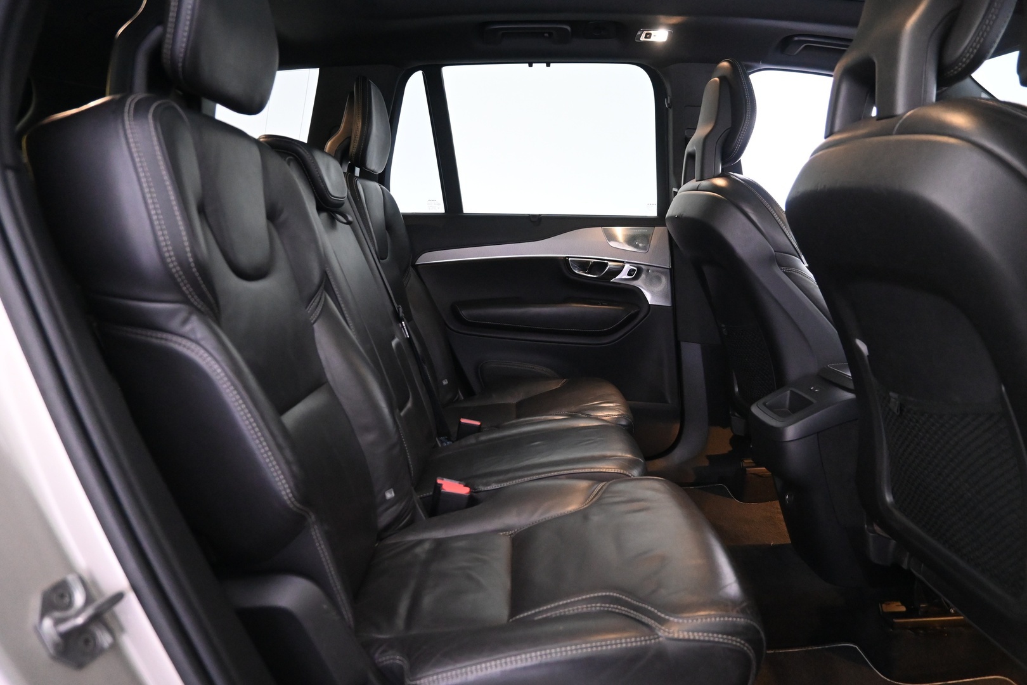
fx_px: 685
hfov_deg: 73.7
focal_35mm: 24
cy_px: 342
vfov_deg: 53.1
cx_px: 514
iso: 4000
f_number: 3.5
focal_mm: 16
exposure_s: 1/25
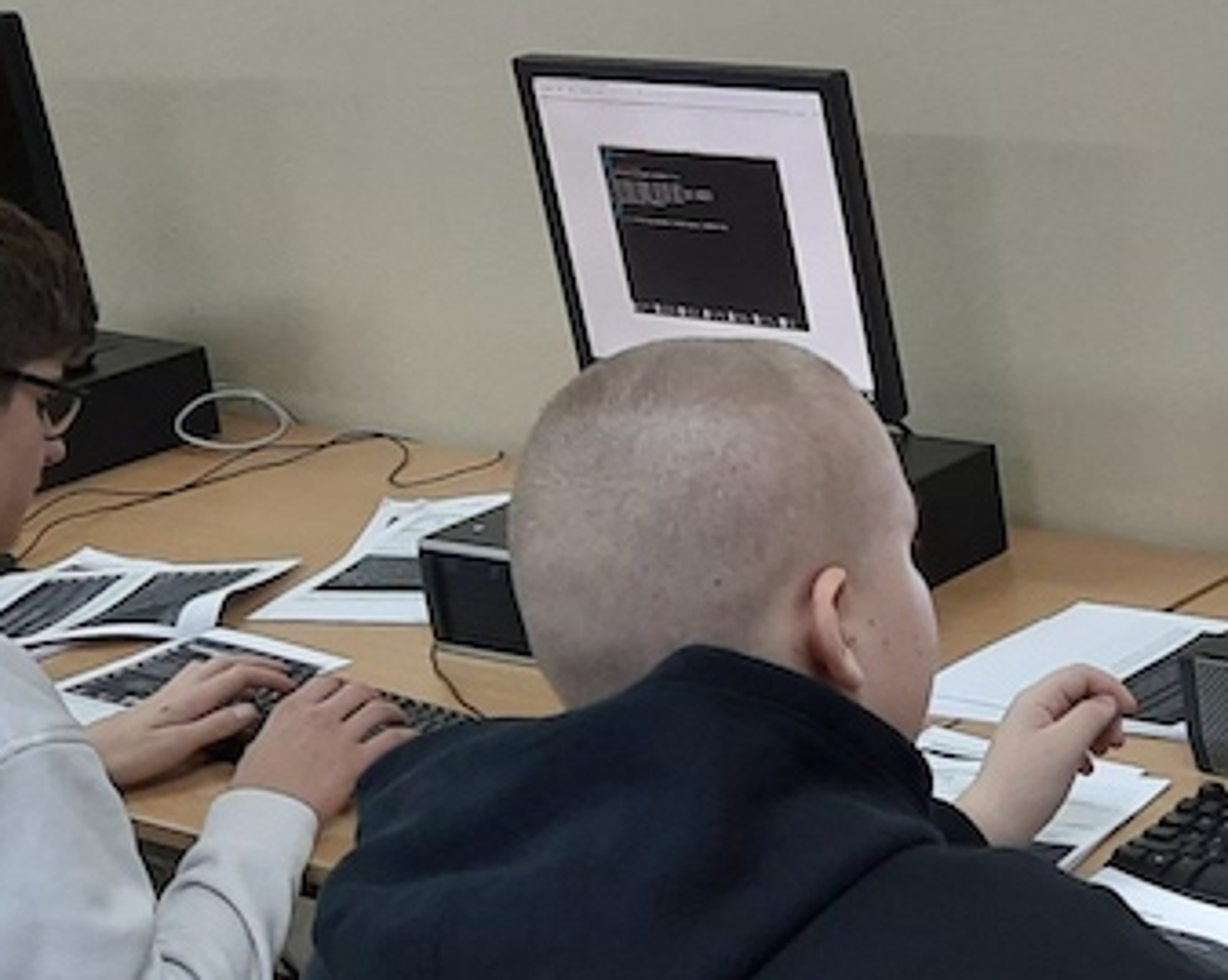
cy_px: 423
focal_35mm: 87
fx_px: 3159
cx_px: 1261
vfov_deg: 17.6
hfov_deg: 21.2
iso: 200
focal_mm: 4.6
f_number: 2
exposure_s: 1/50
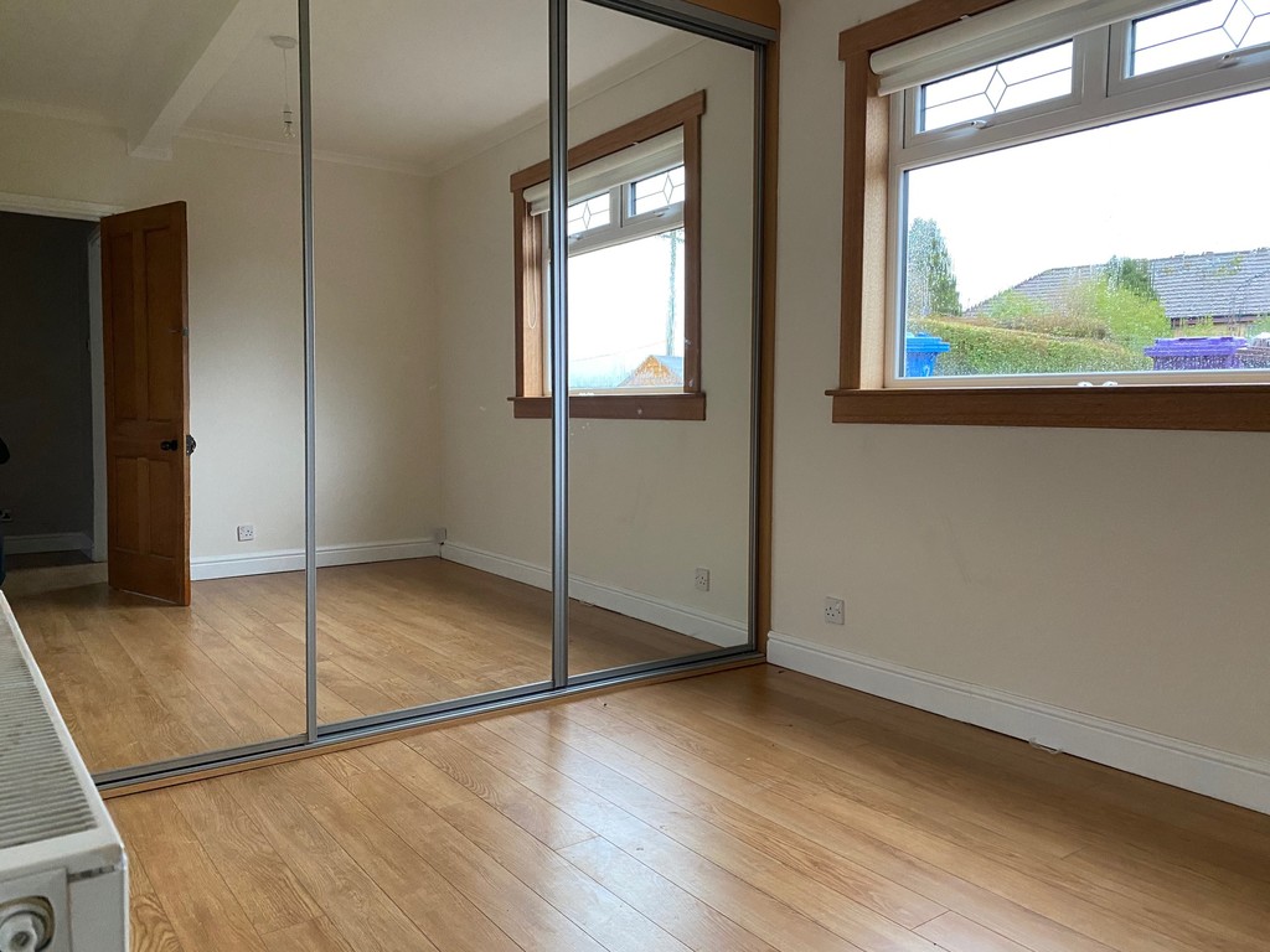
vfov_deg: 53.1
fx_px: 954
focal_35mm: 26
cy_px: 476
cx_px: 635
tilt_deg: -3.1
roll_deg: -0.7
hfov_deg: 67.3
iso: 320
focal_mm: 4.25
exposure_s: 1/60
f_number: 1.8
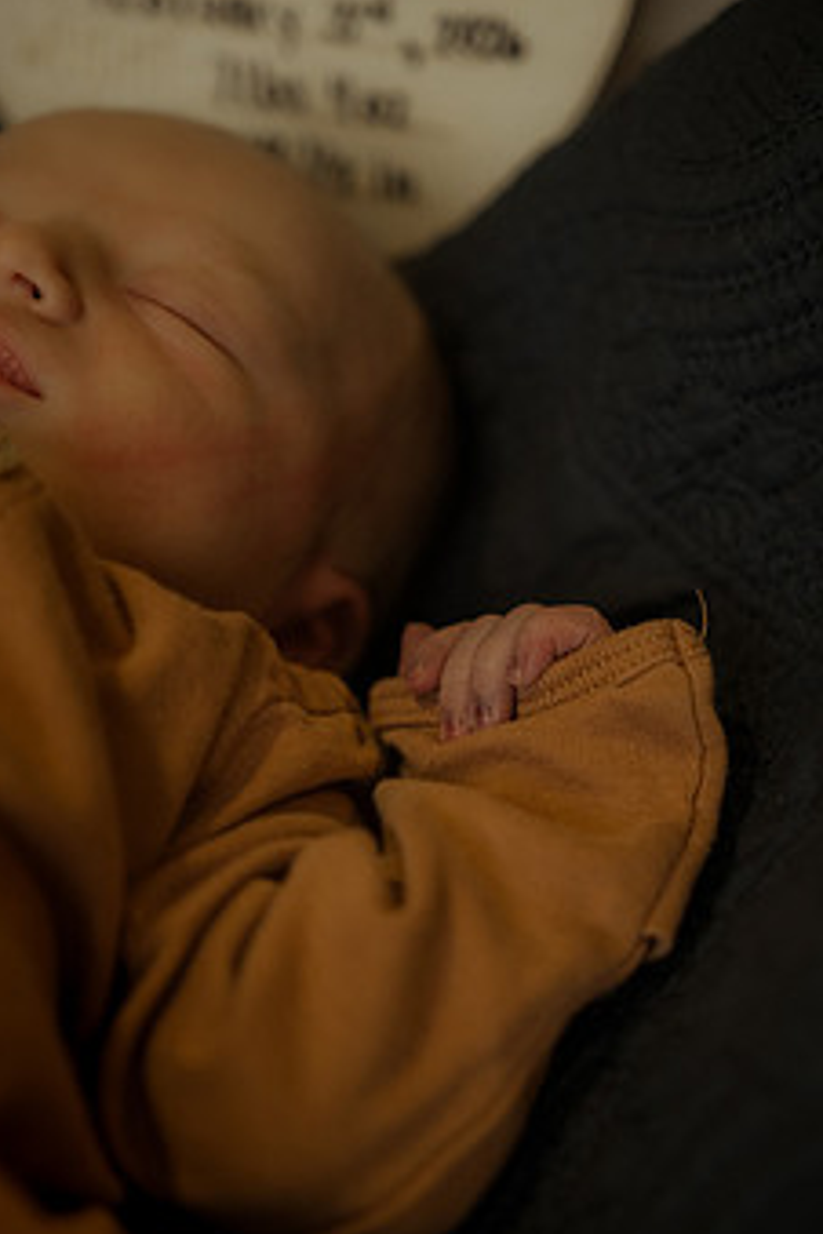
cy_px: 710
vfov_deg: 29.2
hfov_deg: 19.7
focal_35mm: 69
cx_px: 470
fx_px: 2366
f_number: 1.8
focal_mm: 35
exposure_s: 1/320
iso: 800
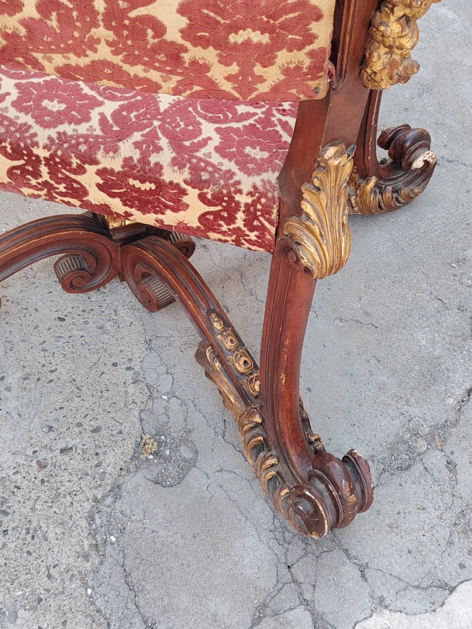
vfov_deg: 43.8
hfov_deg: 33.6
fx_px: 782
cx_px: 239
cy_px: 323
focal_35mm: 43
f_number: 1.75
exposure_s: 1/100
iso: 244
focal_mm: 5.25
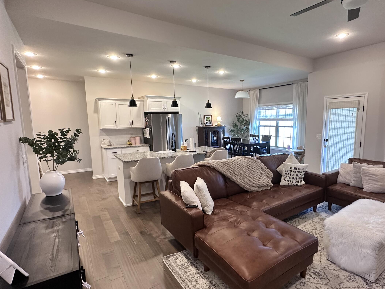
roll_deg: -0.3
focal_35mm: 20
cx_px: 219
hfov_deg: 81.3
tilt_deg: -8.2
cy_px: 152
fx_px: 222
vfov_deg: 65.9
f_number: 2.2
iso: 250
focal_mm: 2.22
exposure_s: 1/60
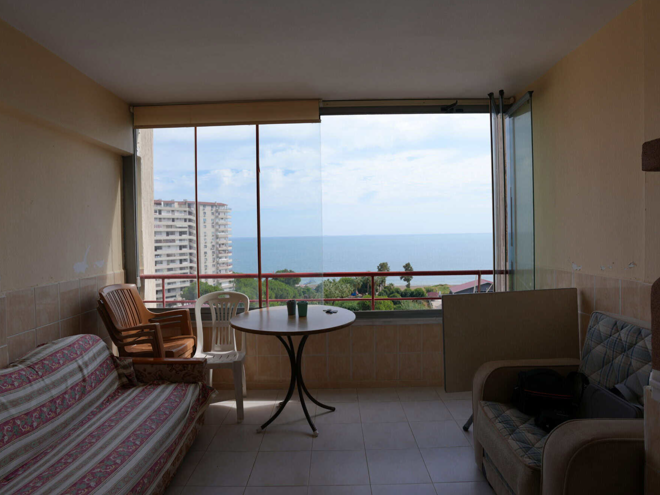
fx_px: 362
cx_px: 330
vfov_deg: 68.7
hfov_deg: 84.7
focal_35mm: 19
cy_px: 242
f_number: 4.5
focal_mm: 17
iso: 100
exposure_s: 1/640
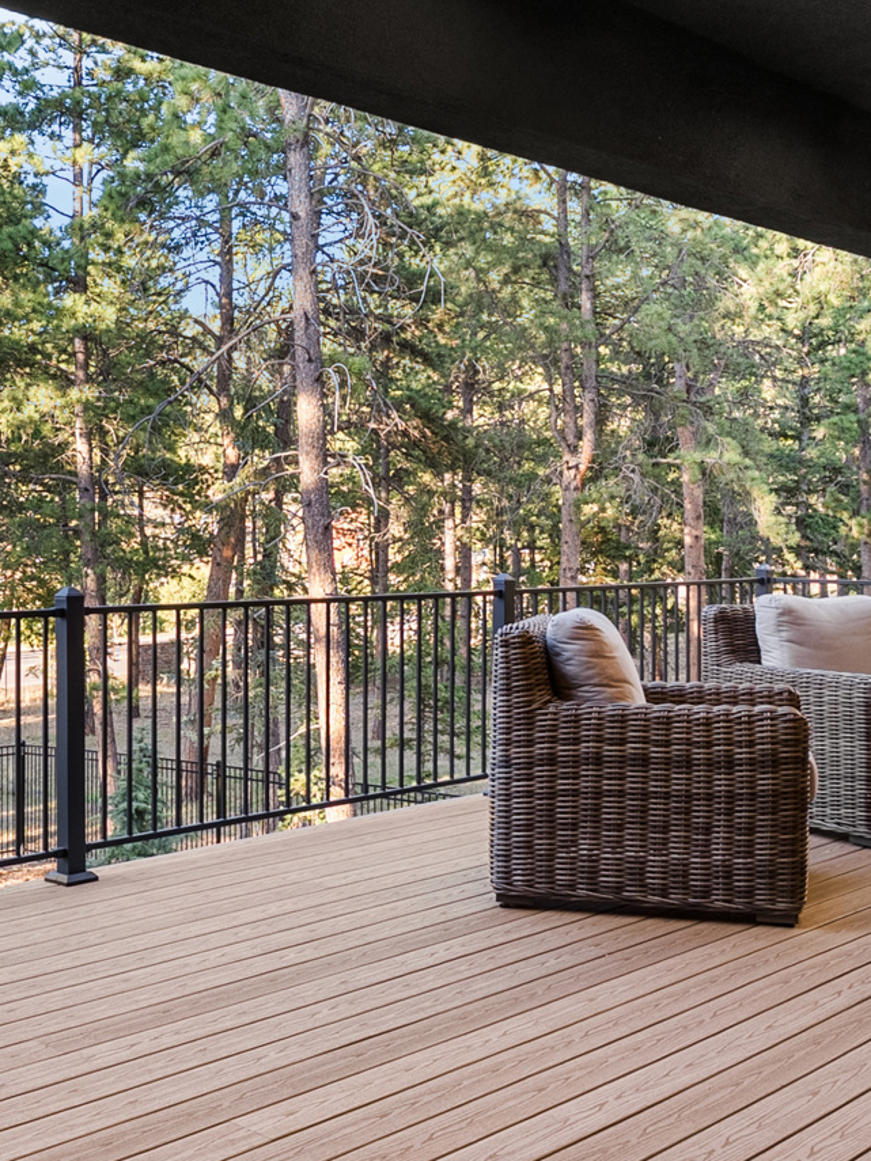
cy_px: 518
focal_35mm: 45
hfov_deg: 31.9
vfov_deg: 42.0
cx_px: 299
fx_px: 1510
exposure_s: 1/10
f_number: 8
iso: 200
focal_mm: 16
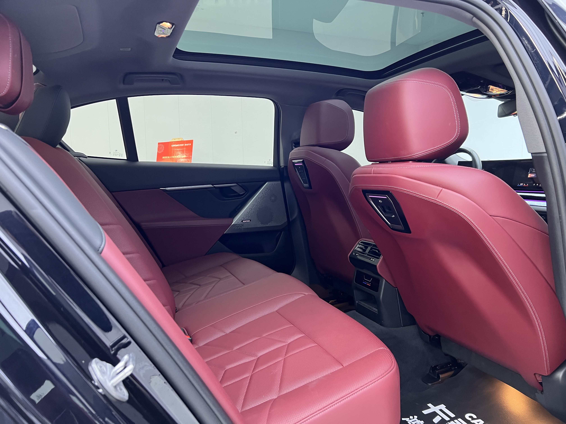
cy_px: 212
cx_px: 283
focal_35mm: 26
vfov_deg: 53.1
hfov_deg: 67.3
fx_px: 425
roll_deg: +0.8
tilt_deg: -4.5
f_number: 1.5
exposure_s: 1/50
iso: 200
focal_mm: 5.7
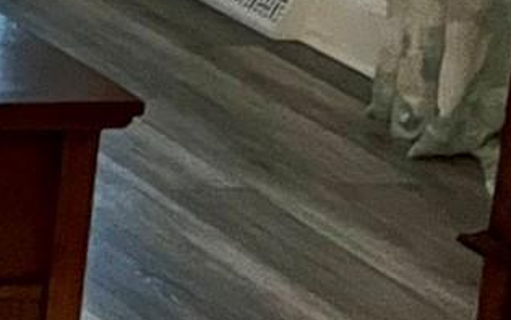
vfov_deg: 6.7
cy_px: -580
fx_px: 2493
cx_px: -1054
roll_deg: -2.5
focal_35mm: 179
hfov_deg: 9.2
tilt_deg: -6.3
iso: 400
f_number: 1.6
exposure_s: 1/40
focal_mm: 4.2
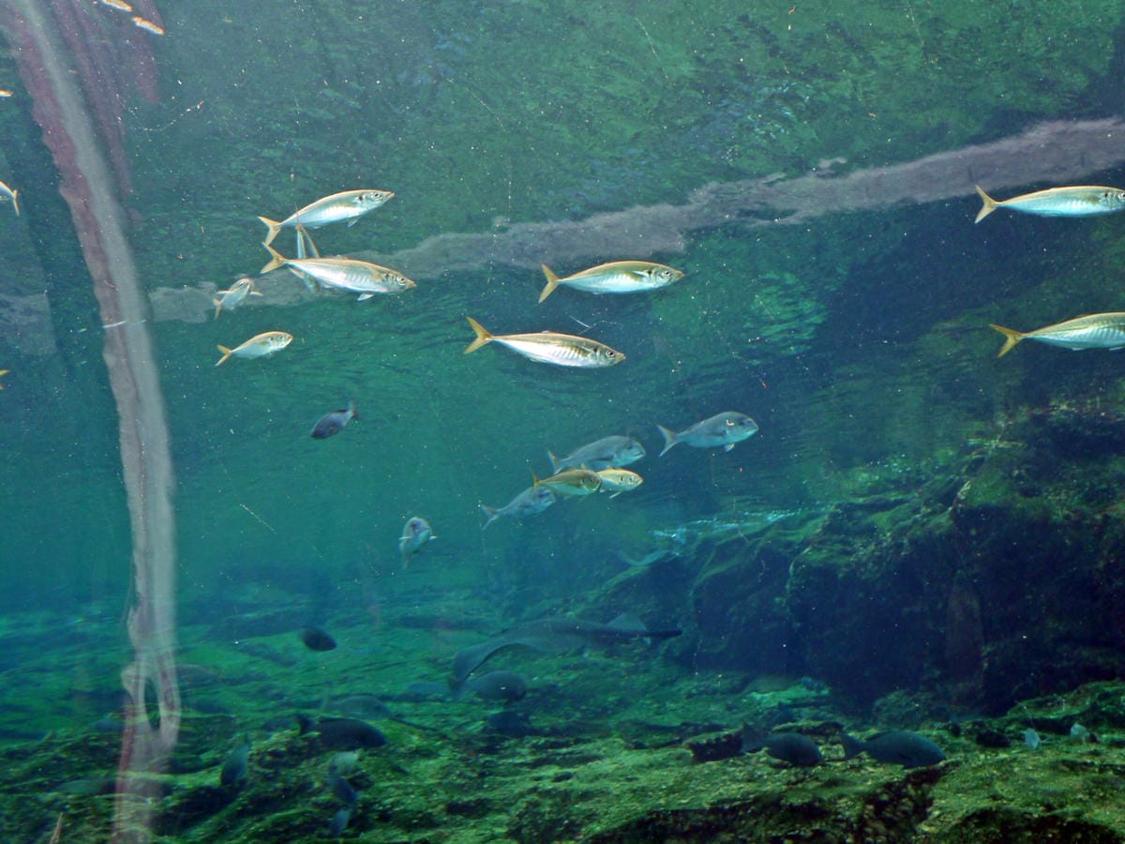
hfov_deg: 44.8
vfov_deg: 34.3
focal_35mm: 42
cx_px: 562
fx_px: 1365
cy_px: 422
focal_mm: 21
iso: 640
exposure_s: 1/125
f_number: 4.6
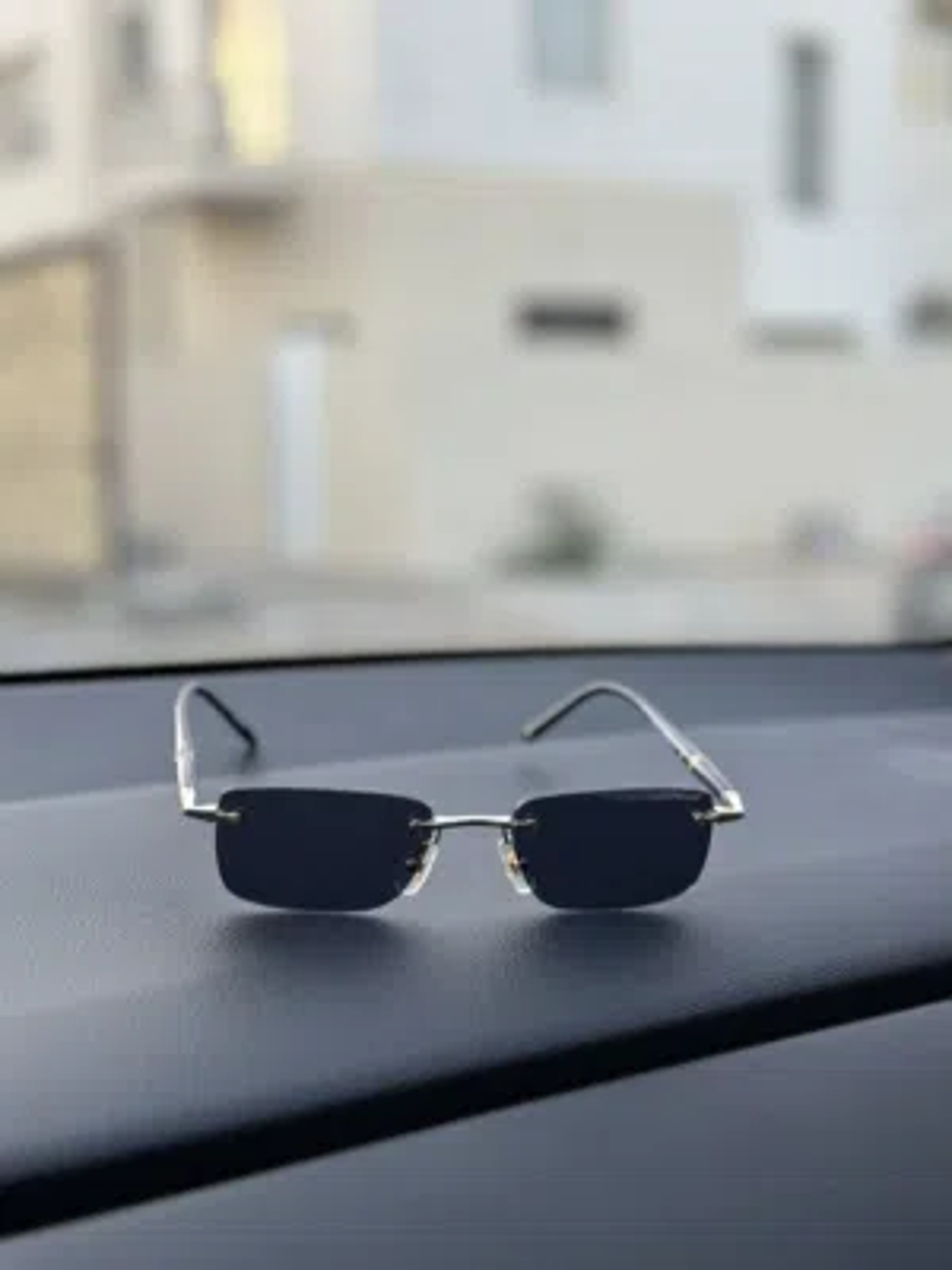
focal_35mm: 48
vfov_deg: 39.7
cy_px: 635
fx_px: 1760
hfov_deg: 30.3
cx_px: 476
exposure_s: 1/235
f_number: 1.78
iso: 80
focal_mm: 6.86
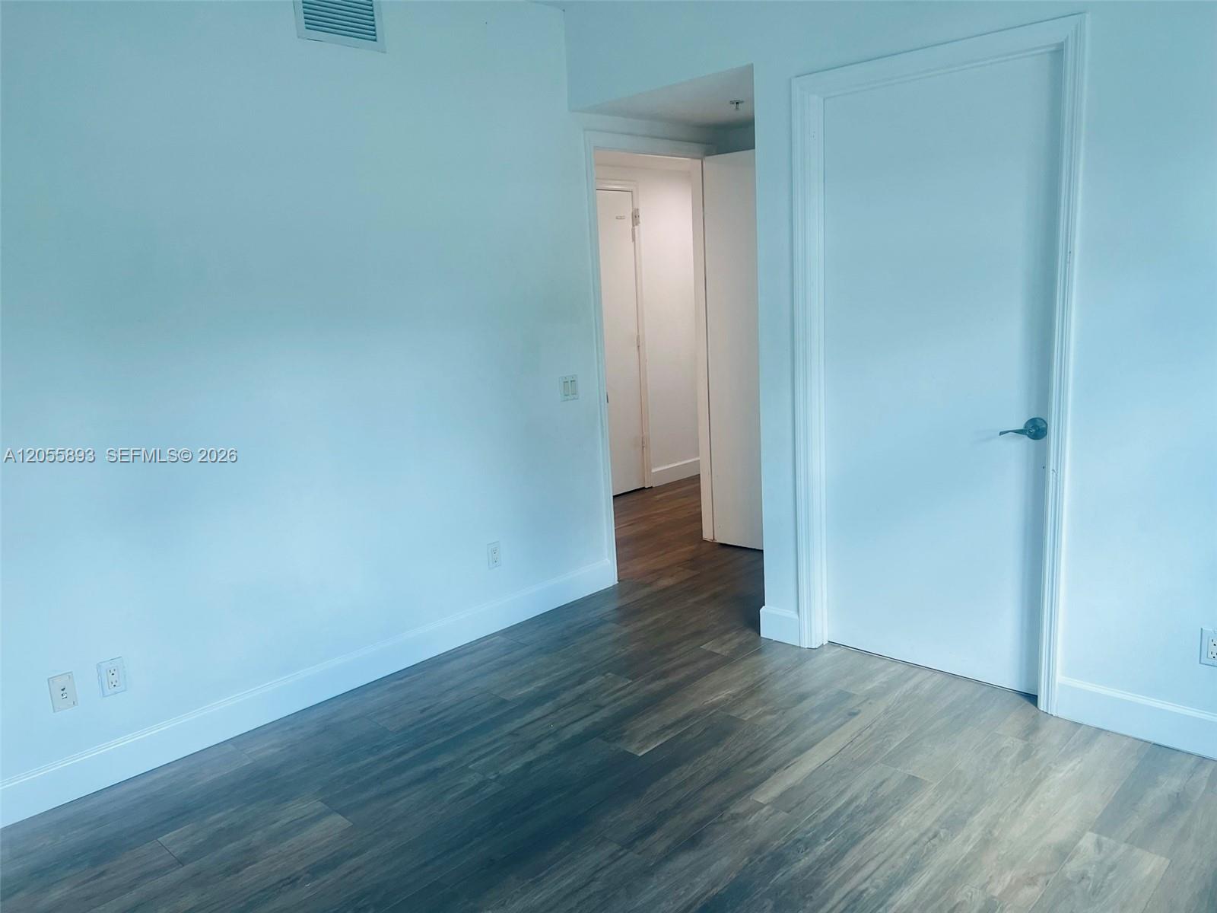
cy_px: 456
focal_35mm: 26
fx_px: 914
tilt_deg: -10.9
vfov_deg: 53.1
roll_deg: +3.1
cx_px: 608
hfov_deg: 67.3
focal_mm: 5.7
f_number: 1.5
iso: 100
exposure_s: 1/120
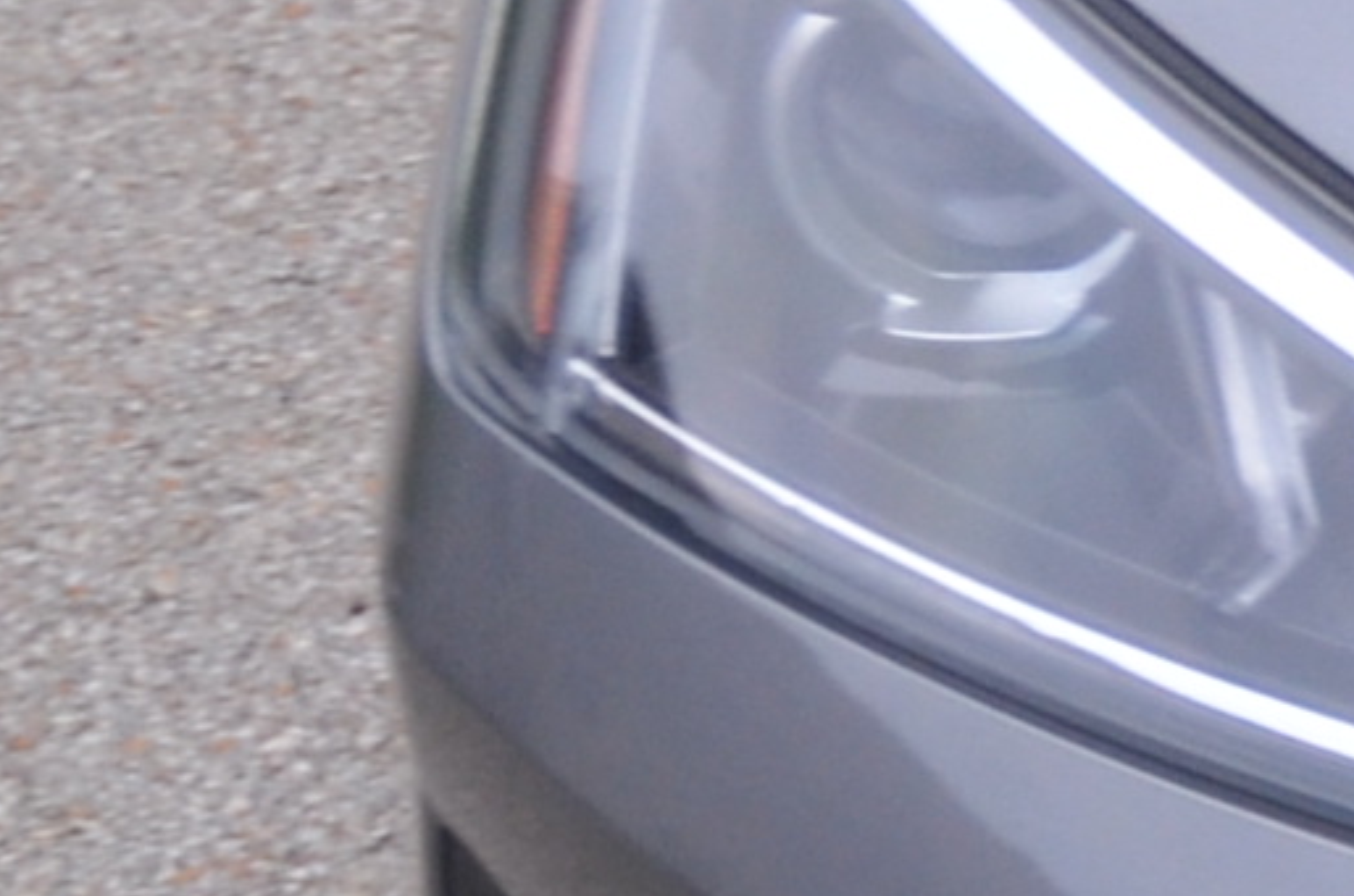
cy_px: 334
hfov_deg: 7.5
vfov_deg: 5.8
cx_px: 4330
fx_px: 8895
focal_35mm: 237
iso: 640
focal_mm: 22
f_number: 4
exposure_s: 1/60
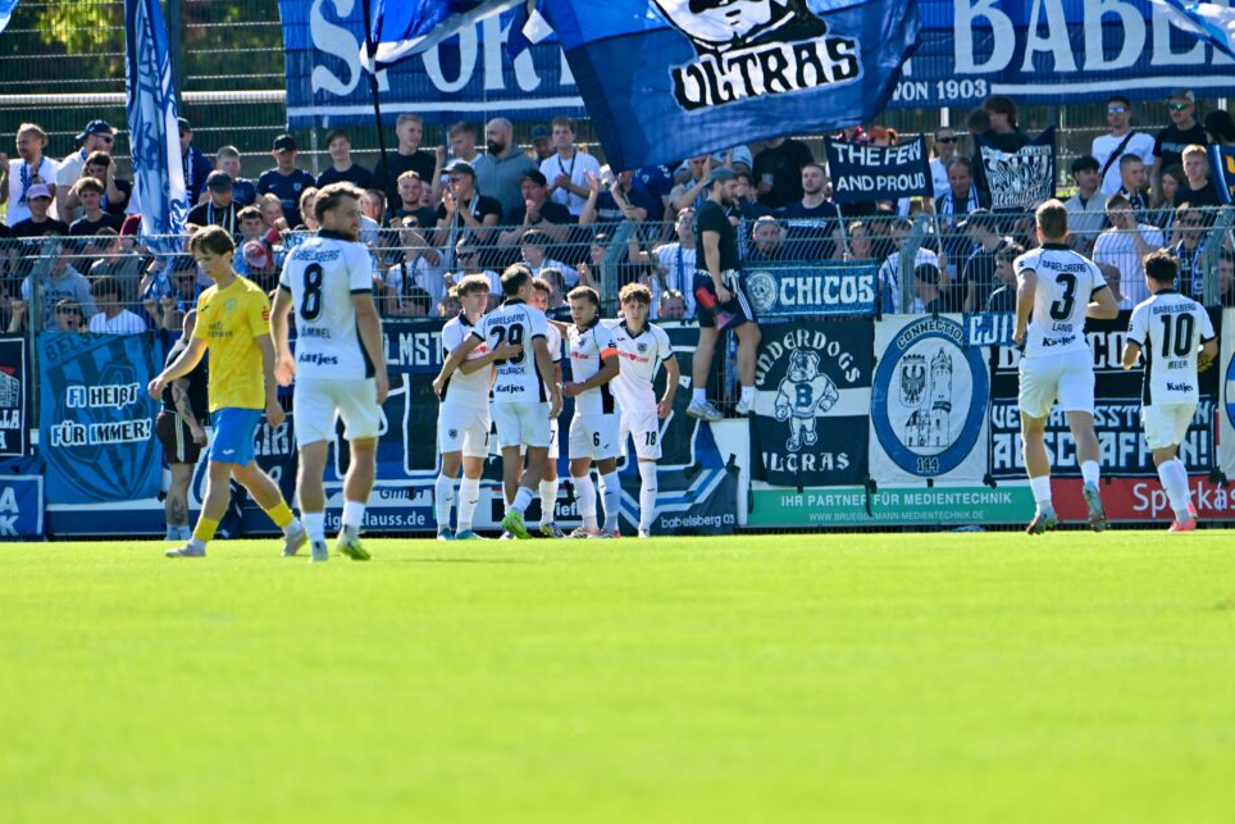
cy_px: 418
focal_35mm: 425
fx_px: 14581
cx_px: 609
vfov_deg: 3.2
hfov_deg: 4.8
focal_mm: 400
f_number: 5.6
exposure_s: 1/1600
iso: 500
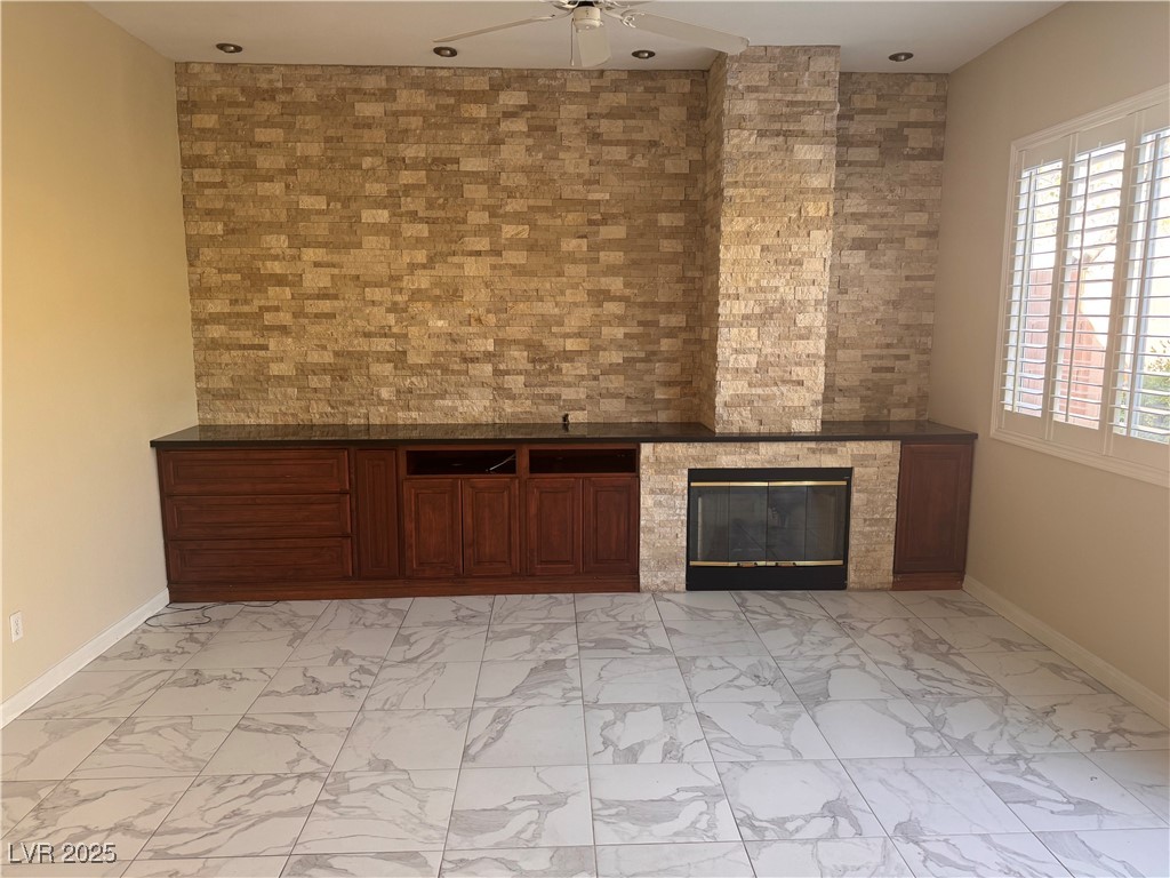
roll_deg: -0.1
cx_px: 585
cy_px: 439
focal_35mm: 24
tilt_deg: -8.5
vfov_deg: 56.8
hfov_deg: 71.6
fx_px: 811
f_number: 1.78
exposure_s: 1/60
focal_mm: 6.76
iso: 125
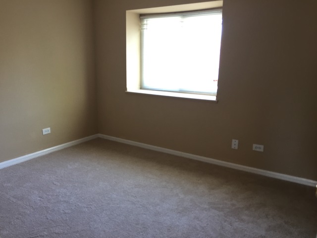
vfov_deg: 48.2
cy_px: 119
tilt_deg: -12.5
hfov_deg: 61.7
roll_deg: -0.4
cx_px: 158
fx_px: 266
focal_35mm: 29
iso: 100
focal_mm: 4.15
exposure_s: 1/30
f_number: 2.2
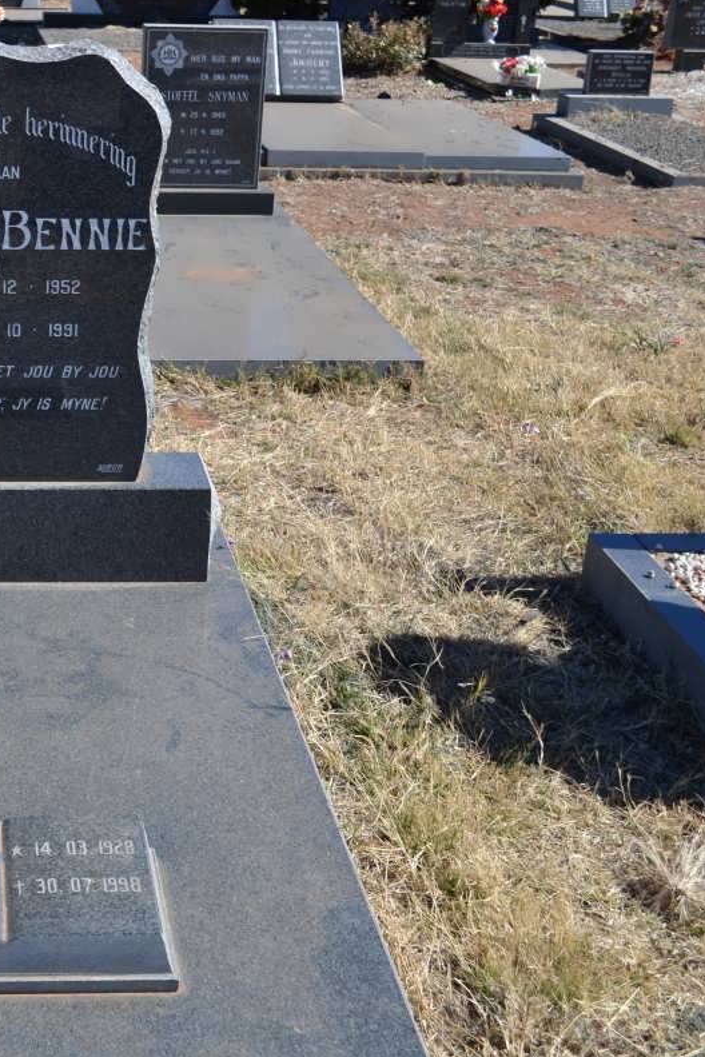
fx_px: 1469
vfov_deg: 39.6
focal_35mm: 50
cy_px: 527
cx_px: 16
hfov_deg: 25.8
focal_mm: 22
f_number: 5.6
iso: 100
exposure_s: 1/125
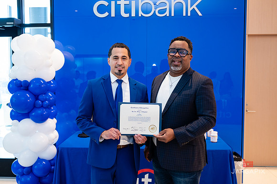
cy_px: 87
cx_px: 139
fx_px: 258
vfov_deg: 39.3
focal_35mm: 34
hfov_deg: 56.5
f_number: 4
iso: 1000
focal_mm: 31.5
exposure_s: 1/200
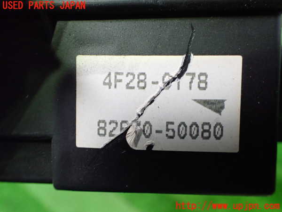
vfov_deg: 46.8
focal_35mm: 30
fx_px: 244
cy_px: 106
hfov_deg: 60.0
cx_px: 141
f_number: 2.3
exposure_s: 1/50
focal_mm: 5.4
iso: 800
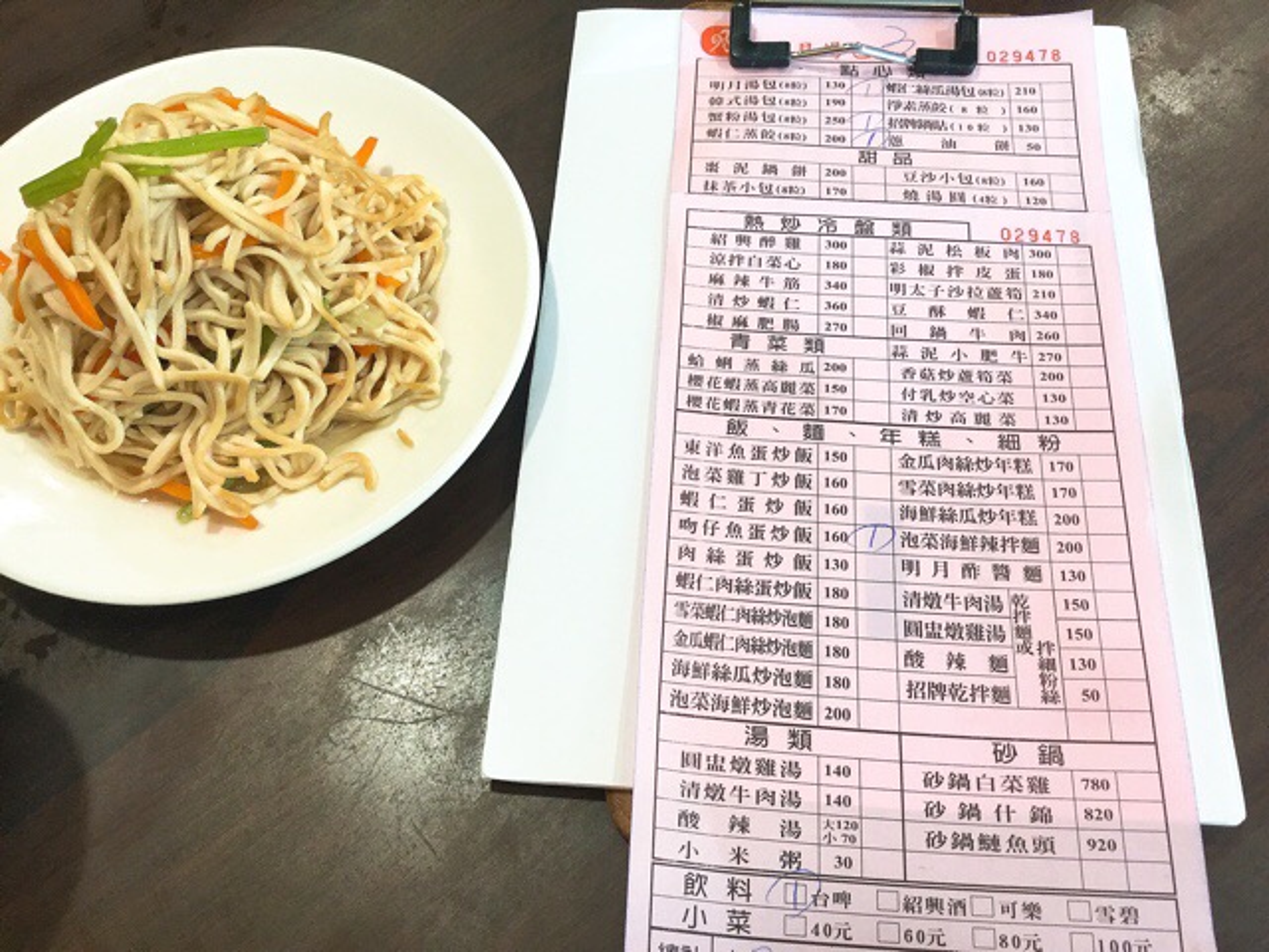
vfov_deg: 45.4
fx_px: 1136
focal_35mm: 31
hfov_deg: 58.4
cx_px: 634
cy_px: 476
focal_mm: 3.3
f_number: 2.4
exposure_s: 1/30
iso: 64
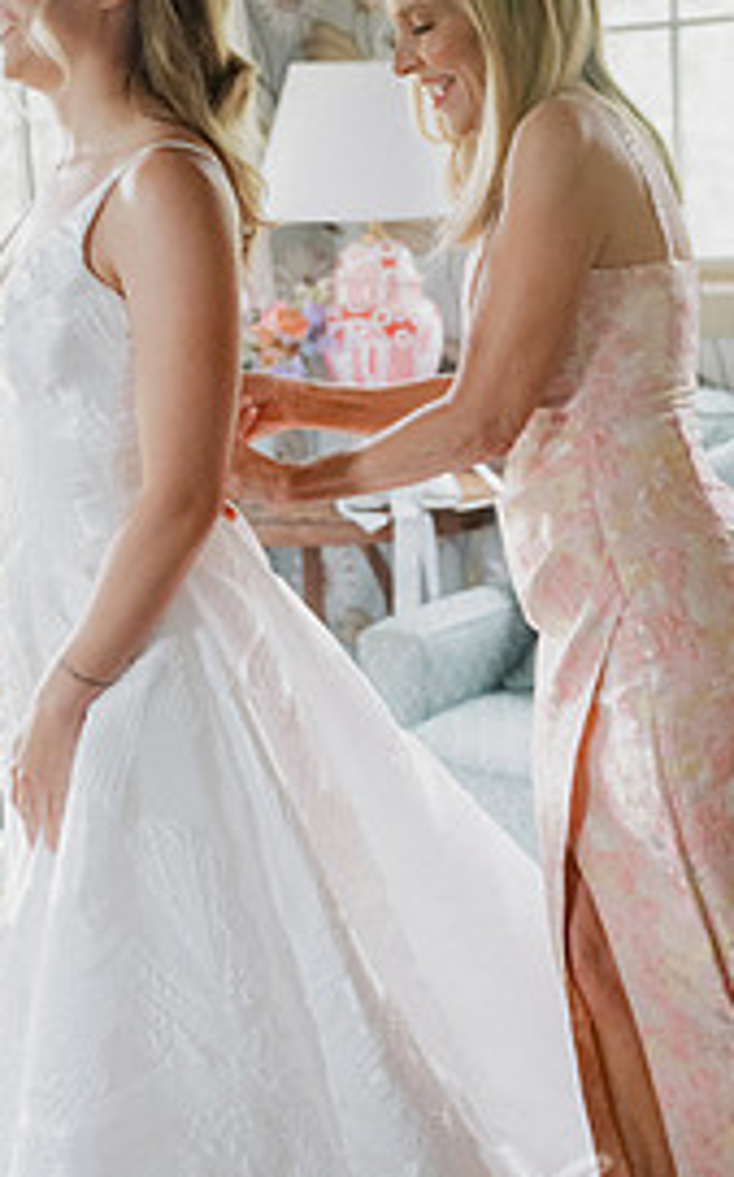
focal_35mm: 66
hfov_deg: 19.6
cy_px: 482
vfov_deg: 31.0
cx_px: 482
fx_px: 2116
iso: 2800
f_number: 2.8
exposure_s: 1/160
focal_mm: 39
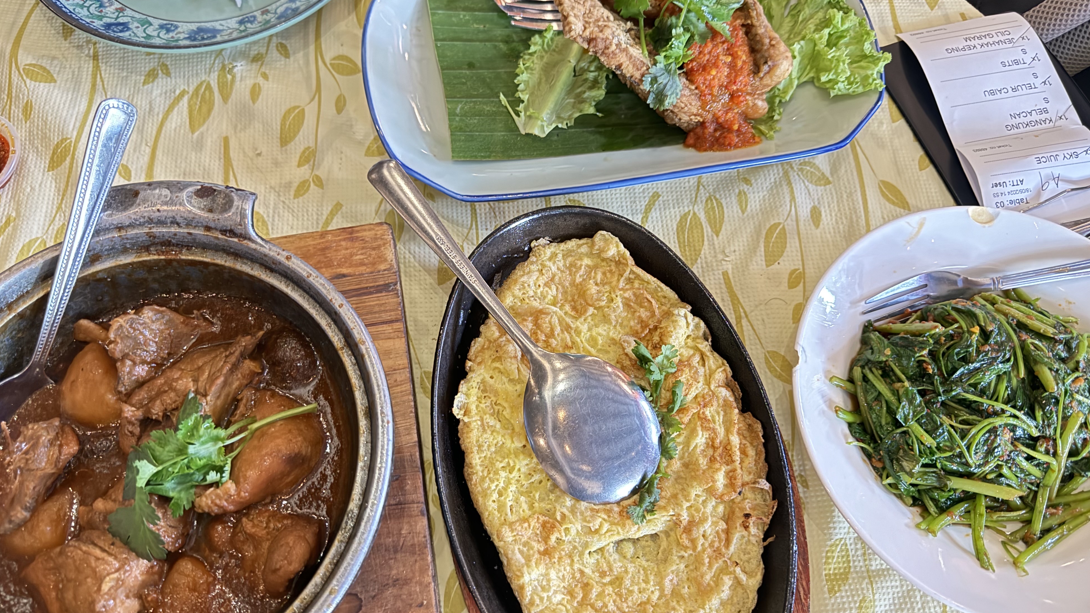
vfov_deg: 42.9
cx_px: 534
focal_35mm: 27
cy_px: 309
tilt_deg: -67.2
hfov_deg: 69.9
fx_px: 780
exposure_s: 1/50
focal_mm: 6.76
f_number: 1.78
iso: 800
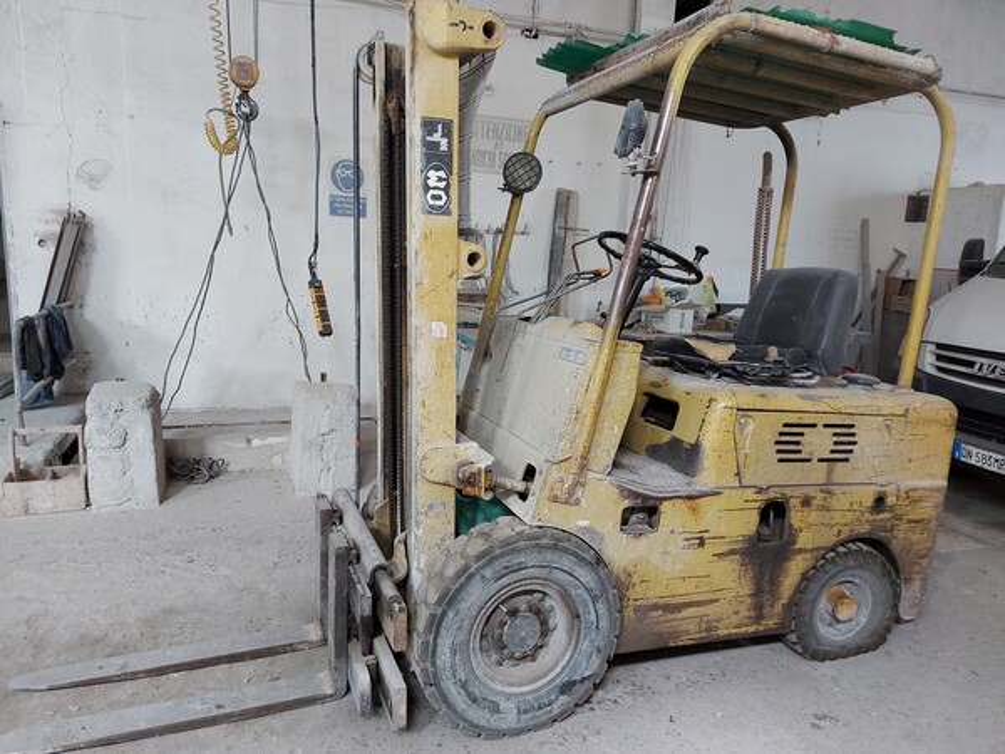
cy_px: 377
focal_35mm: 24
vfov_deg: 56.8
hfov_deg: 71.6
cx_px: 502
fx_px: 697
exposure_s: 1/50
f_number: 1.8
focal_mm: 5.23
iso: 160
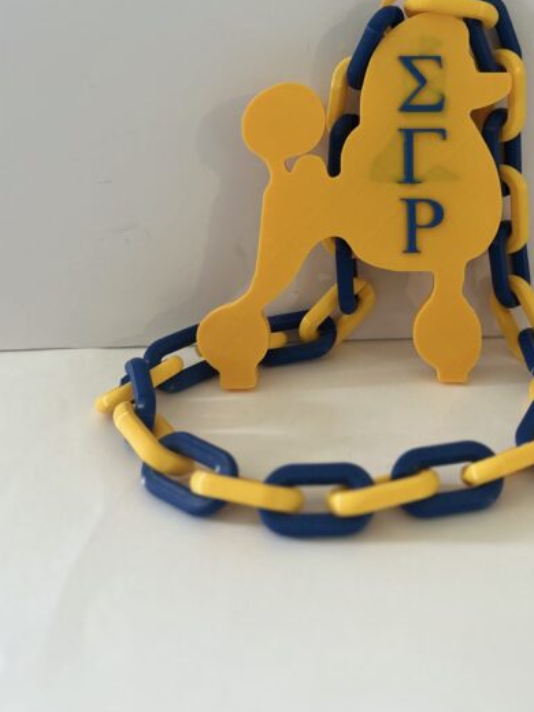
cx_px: 381
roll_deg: +1.0
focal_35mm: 40
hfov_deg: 35.4
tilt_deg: -20.5
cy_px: 173
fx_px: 823
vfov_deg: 45.1
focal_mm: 5.7
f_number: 1.5
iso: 200
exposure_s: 1/60
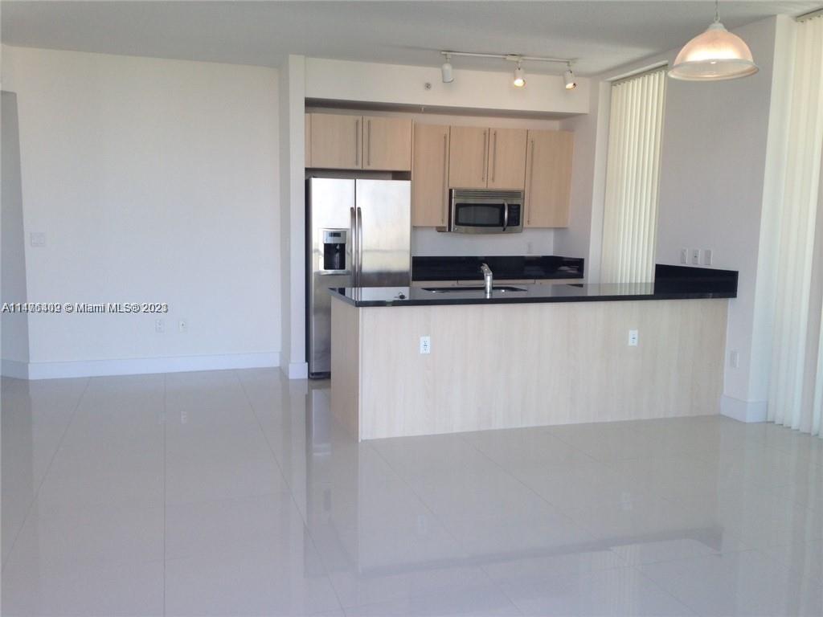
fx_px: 785
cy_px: 308
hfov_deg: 55.4
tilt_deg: -7.8
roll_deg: -0.7
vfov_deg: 42.9
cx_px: 412
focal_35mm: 33
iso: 50
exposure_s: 1/120
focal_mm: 4.12
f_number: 2.4
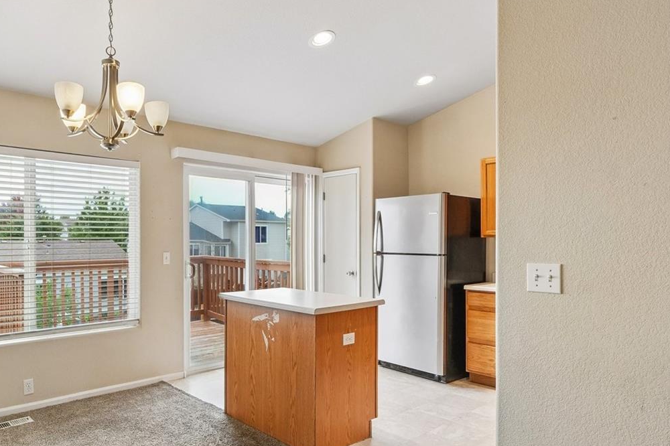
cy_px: 252
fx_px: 446
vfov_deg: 52.9
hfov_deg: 72.1
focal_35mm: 24
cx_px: 239
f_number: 9
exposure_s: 1/25
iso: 320
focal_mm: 10
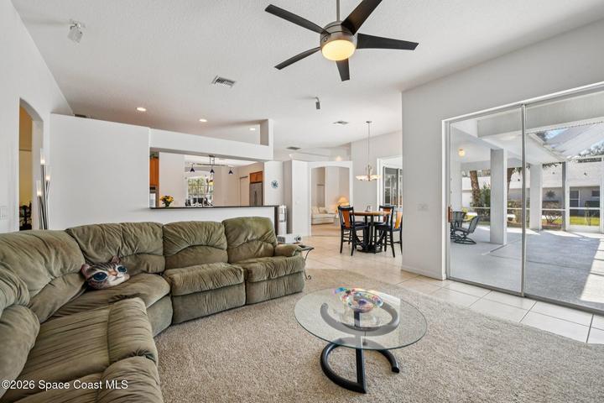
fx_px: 235
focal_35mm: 14
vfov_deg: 81.2
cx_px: 302
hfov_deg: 104.3
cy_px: 202
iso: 400
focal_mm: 14
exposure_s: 1/40
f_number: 8
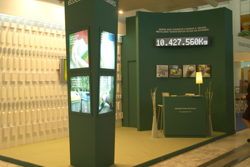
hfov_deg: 41.6
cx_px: 95
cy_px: 73
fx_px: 326
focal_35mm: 47
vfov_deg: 28.6
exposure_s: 1/10
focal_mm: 35
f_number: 6.7
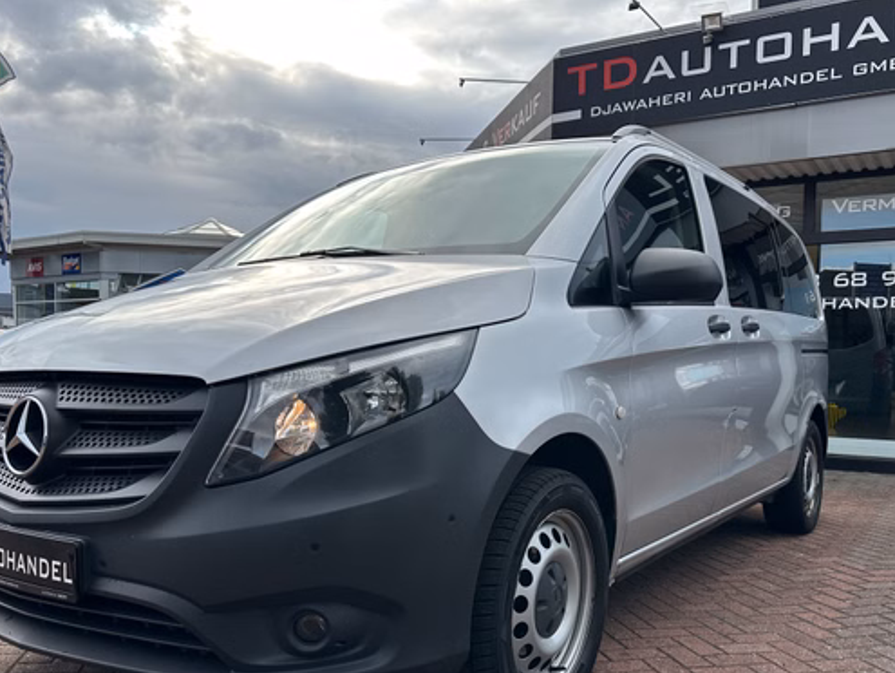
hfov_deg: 58.3
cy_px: 403
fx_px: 802
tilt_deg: -3.7
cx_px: 466
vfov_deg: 45.3
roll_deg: -0.1
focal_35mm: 31
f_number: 1.78
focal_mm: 6.86
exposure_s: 1/1562
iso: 80
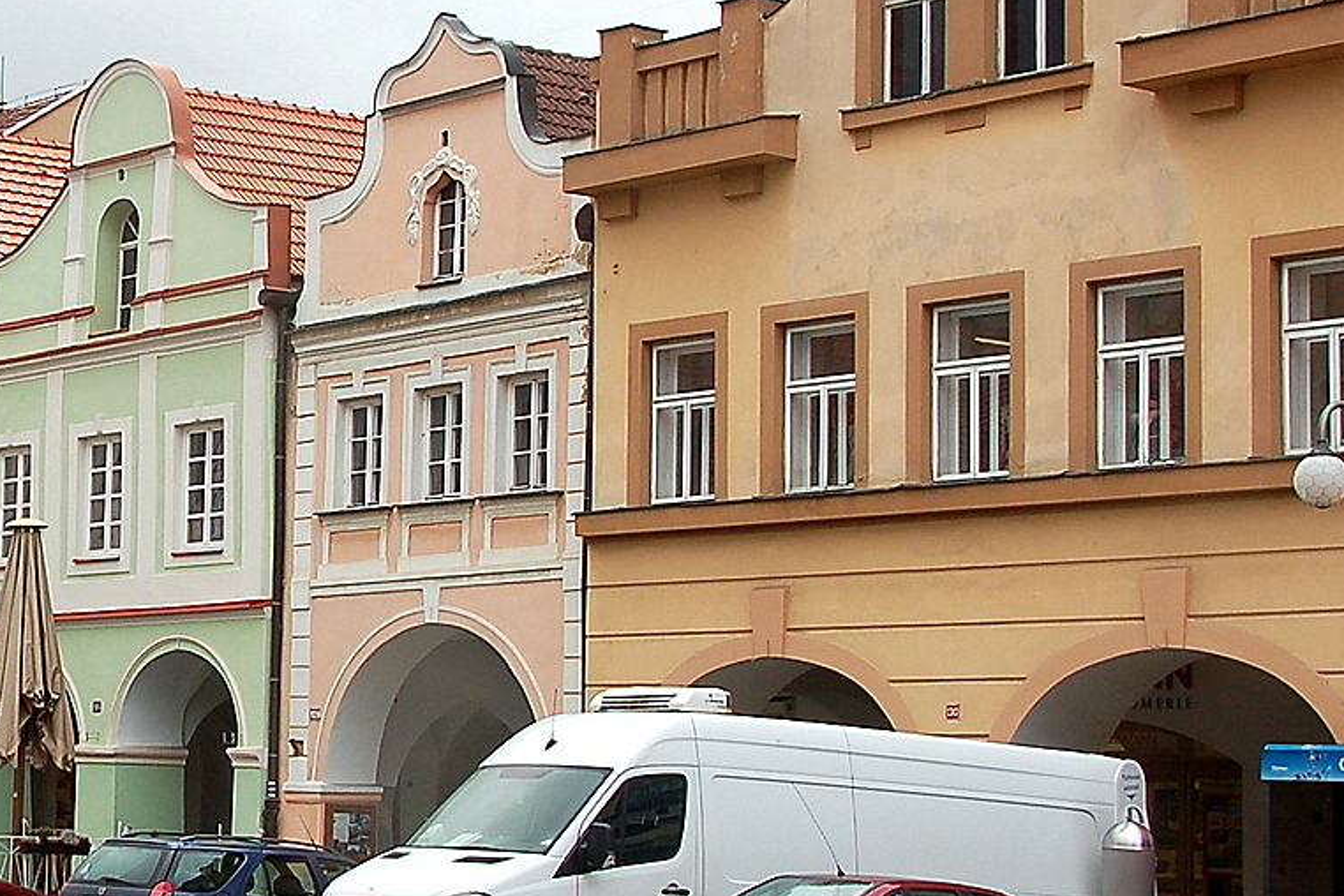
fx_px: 1456
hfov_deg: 49.4
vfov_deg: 34.2
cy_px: 510
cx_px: 755
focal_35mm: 39
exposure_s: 1/100
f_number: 8
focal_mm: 22
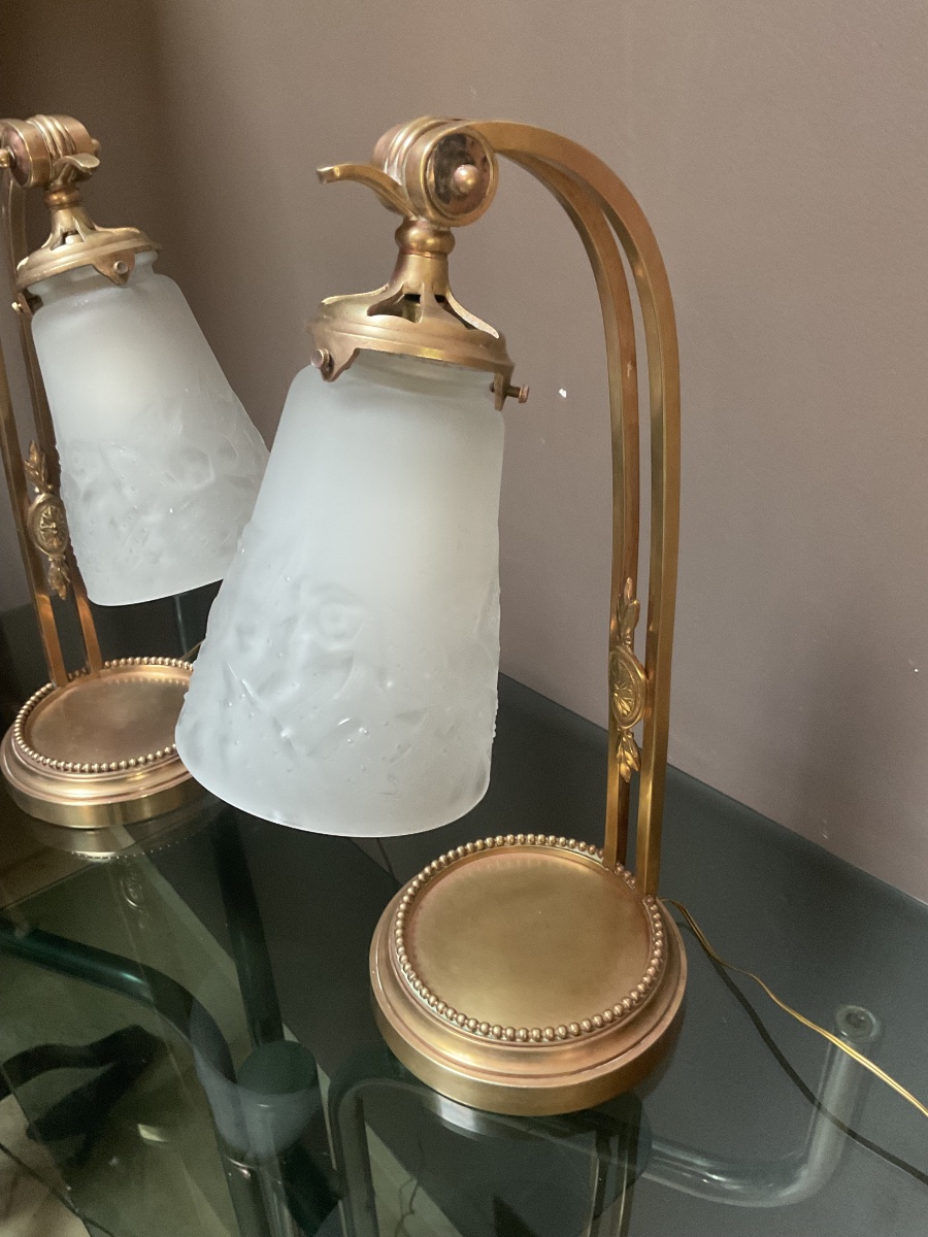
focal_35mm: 29
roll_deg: +3.7
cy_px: 618
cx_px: 464
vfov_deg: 61.7
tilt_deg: -29.2
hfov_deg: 48.2
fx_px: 1037
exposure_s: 1/40
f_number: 1.8
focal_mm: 3
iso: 250
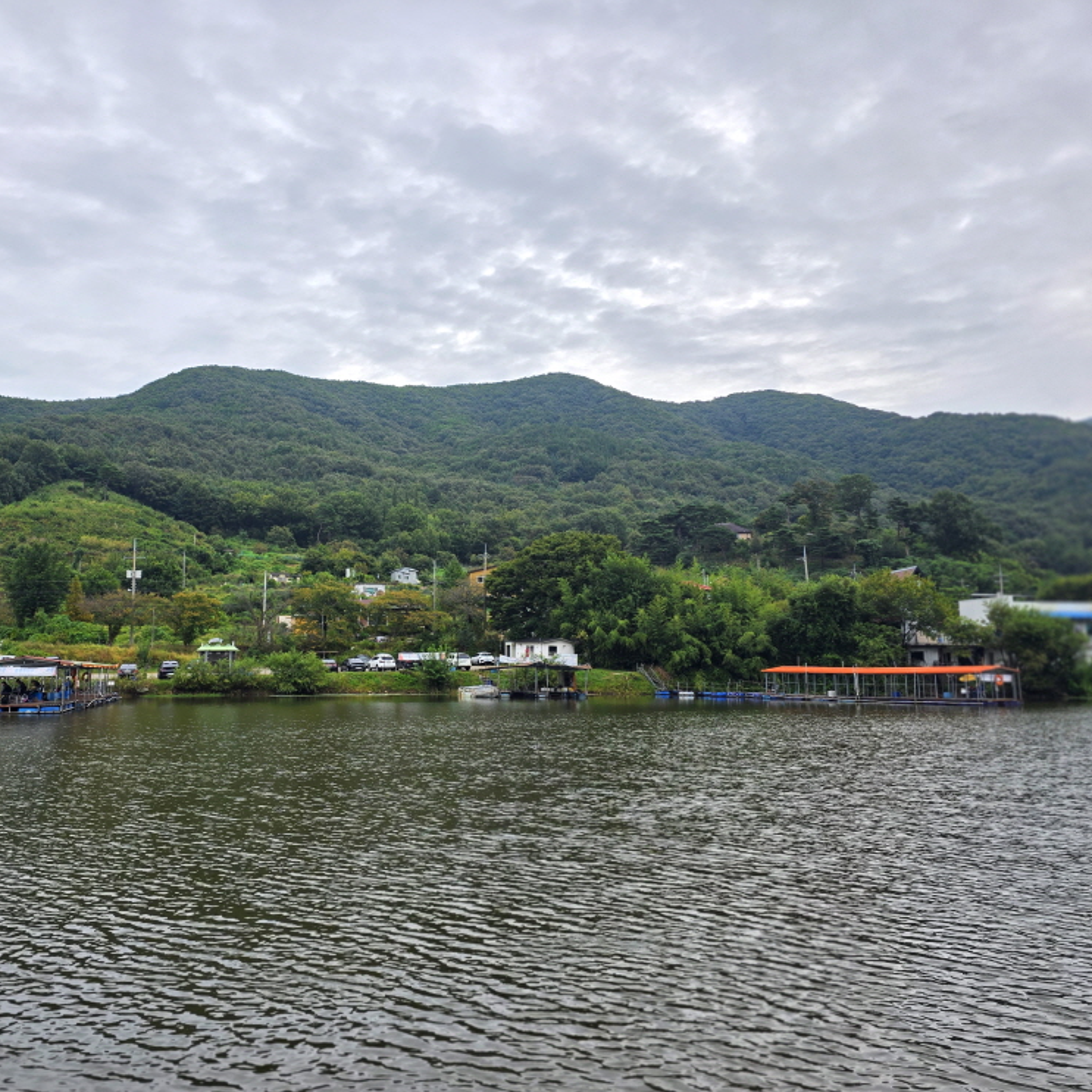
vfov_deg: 57.3
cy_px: 551
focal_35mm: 28
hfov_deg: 56.3
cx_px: 385
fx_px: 999
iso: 32
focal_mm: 6.3
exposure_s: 1/359
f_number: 1.7
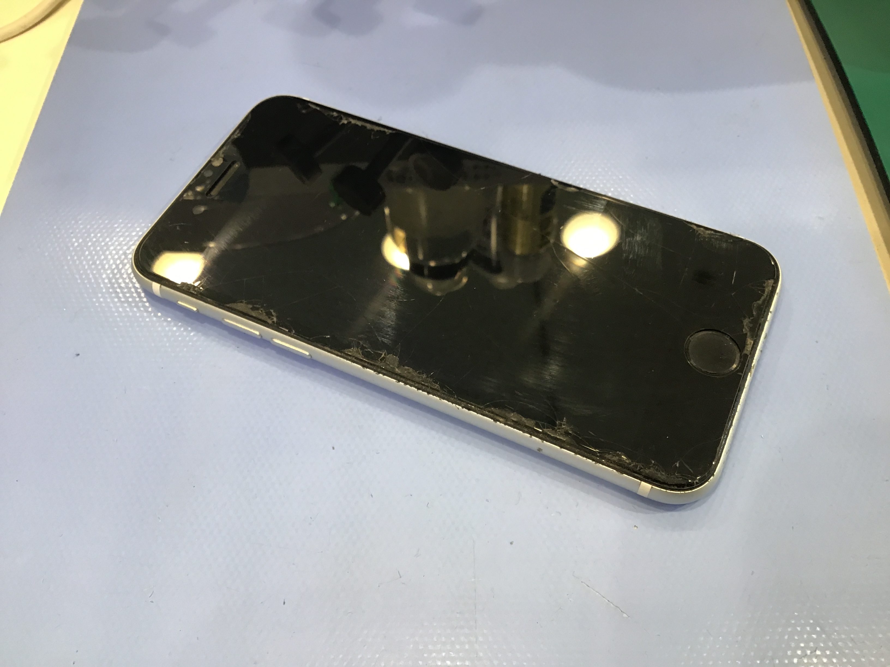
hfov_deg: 58.4
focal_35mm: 31
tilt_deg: -58.0
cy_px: 334
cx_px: 445
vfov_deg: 45.4
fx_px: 797
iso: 64
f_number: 2.4
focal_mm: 3.3
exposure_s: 1/33
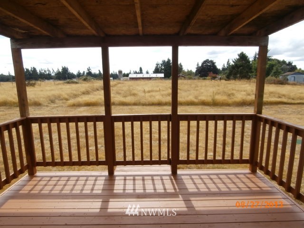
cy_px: 114
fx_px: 211
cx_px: 152
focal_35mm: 24
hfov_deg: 71.6
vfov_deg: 56.8
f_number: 3
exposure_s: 1/800
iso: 100
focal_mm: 4.2
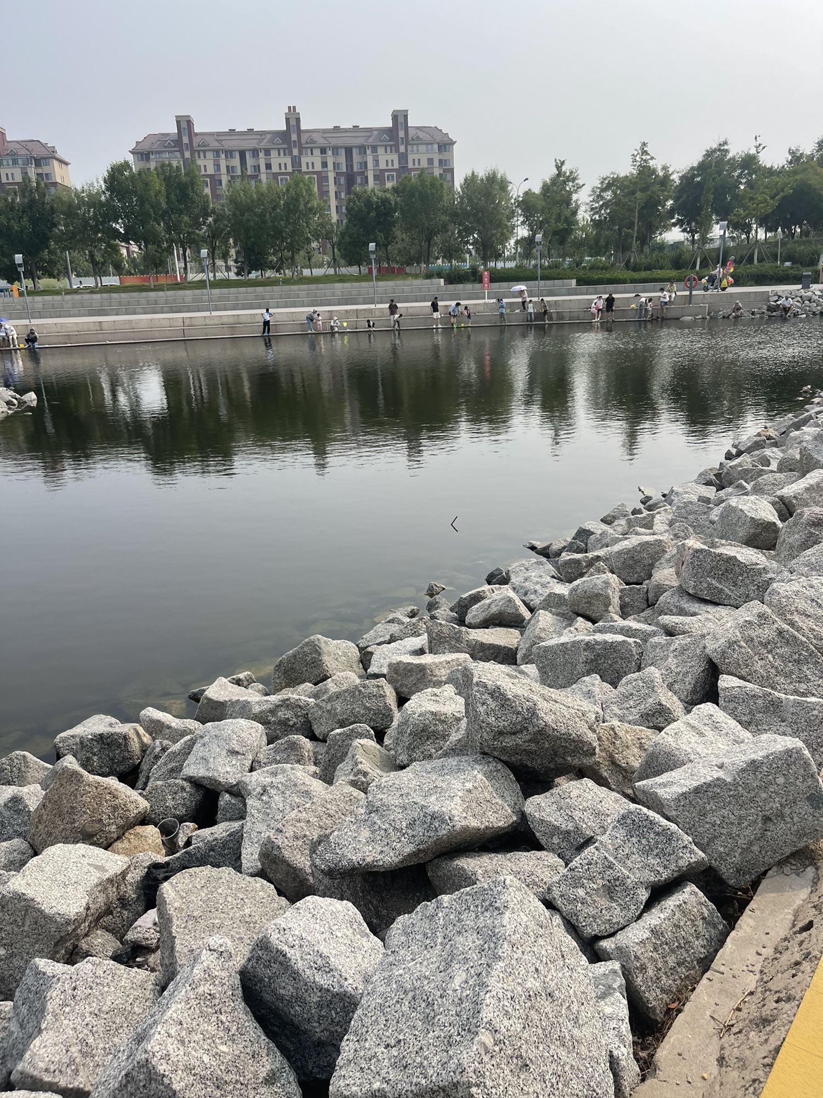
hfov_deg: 53.1
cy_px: 549
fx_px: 824
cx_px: 412
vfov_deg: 67.3
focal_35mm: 26
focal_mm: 5.1
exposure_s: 1/4348
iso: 32
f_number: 1.6
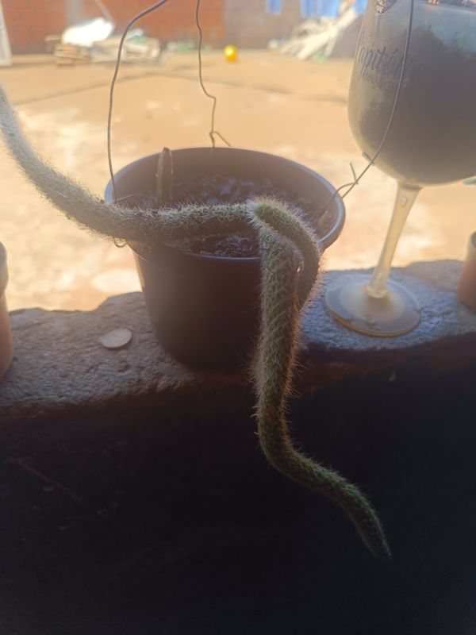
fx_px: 440
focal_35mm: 24
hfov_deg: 56.8
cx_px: 238
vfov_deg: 71.6
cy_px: 318
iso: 50
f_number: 1.65
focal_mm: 6.14
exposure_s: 1/187
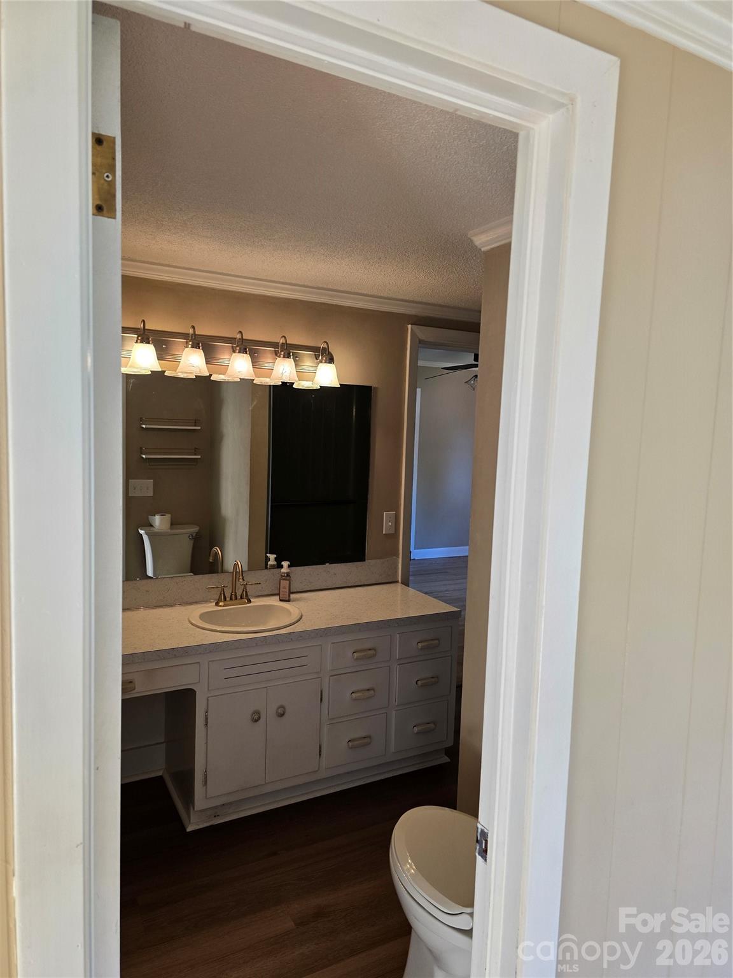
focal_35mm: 23
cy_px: 489
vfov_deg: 73.9
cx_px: 366
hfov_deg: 58.9
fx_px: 649
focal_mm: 6.3
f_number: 1.7
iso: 100
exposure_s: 1/120
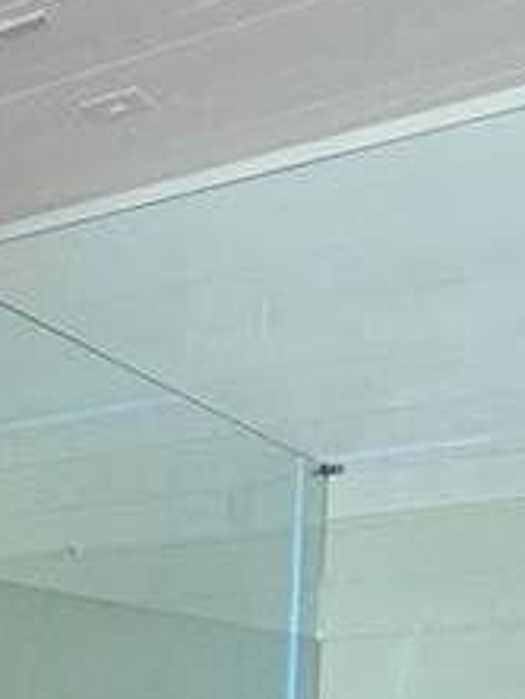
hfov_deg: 15.8
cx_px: -490
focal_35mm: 76
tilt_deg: -7.6
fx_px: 1535
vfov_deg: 22.3
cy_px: 971
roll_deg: +1.3
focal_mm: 2.22
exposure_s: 1/60
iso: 200
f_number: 2.2
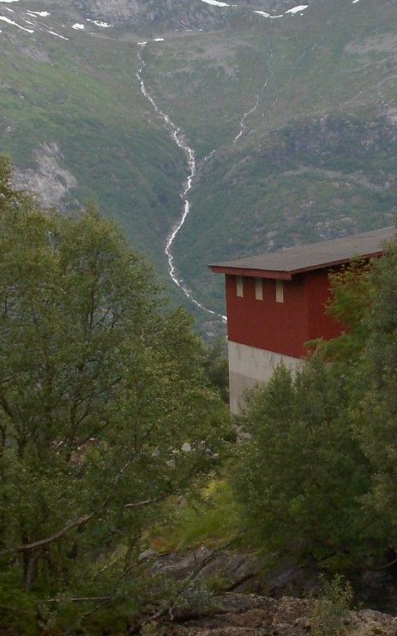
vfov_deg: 21.8
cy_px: 360
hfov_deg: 13.7
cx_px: 340
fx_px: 1645
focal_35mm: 95
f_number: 3.2
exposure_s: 1/105
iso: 200
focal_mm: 9.5
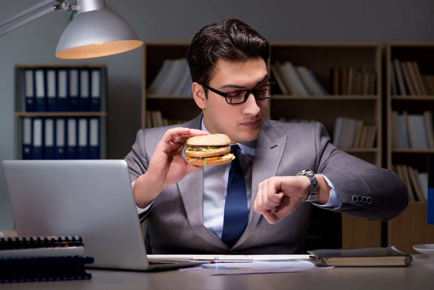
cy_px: 145
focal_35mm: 105
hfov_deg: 19.5
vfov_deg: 13.0
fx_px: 1266
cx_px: 217
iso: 100
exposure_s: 1/100
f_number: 8
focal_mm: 105
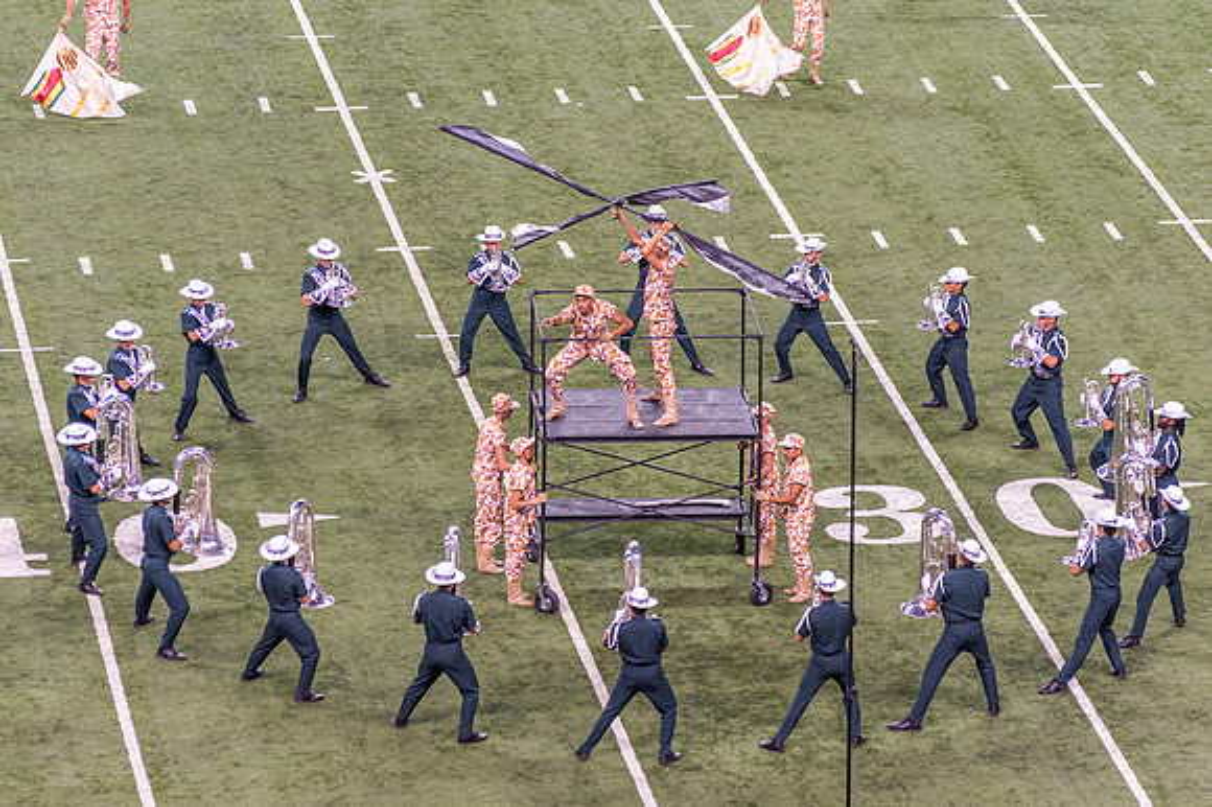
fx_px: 7299
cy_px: 274
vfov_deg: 6.3
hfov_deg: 9.5
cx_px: 666
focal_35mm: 217
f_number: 4.8
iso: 1600
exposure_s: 1/320
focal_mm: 155
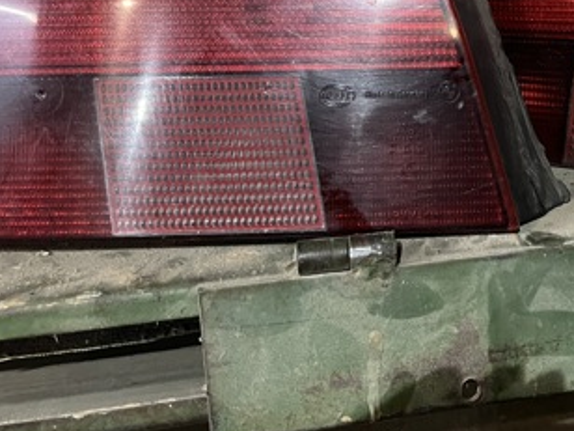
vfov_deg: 26.4
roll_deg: +3.3
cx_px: 492
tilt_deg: -9.4
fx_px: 895
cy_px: 65
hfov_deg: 34.0
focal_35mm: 54
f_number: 1.6
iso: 640
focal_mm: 5.1
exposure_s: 1/25
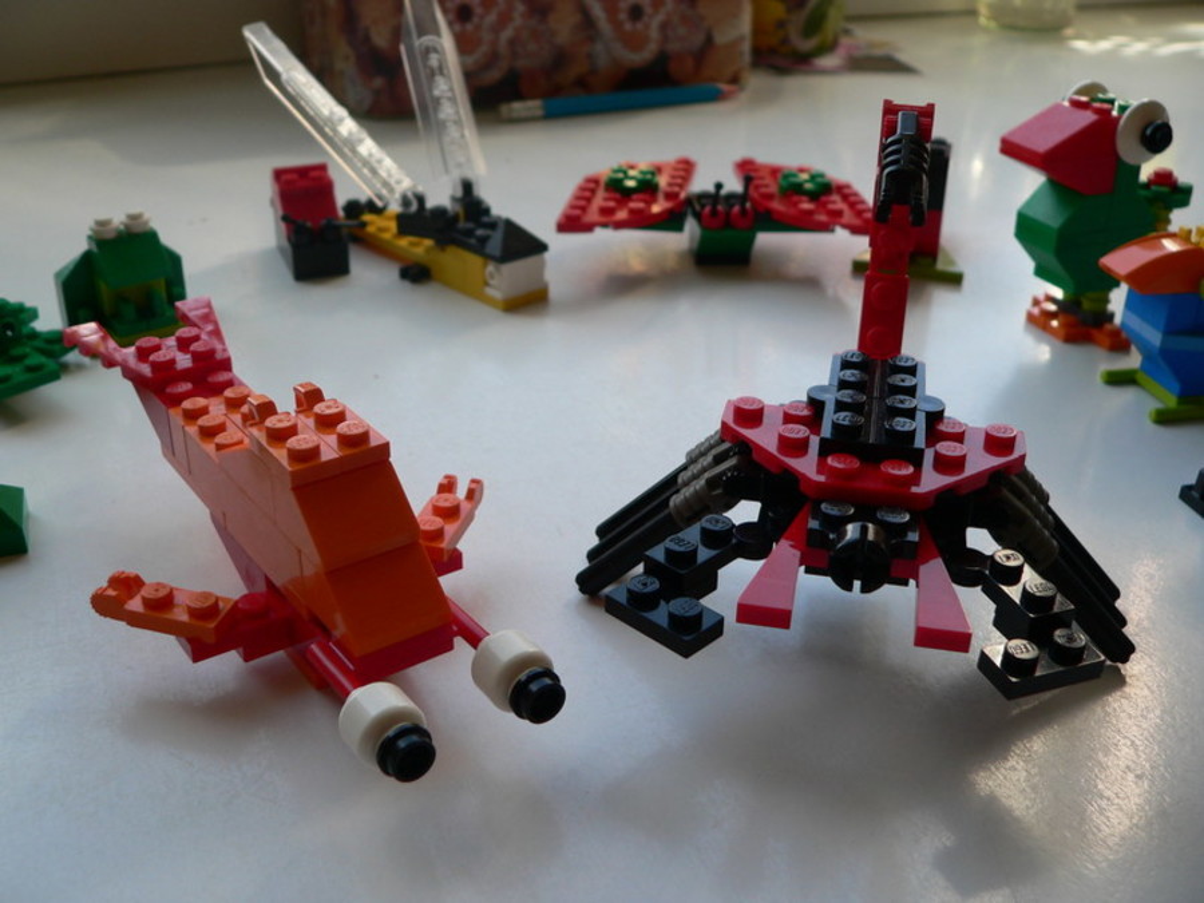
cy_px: 452
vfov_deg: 39.7
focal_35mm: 36
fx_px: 1252
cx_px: 602
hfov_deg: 51.4
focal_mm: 6
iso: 80
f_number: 3.3
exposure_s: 1/125
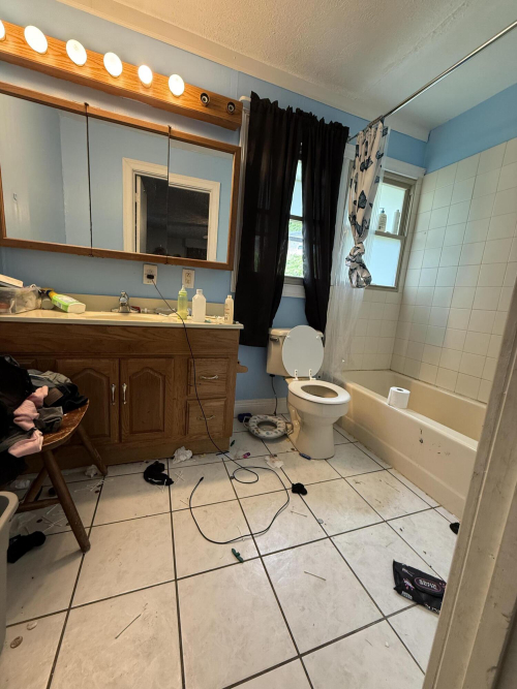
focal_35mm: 14
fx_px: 279
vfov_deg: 102.1
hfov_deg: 85.7
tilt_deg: -9.5
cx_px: 258
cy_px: 344
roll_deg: -5.0
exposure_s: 1/60
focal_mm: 2.22
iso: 250
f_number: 2.2
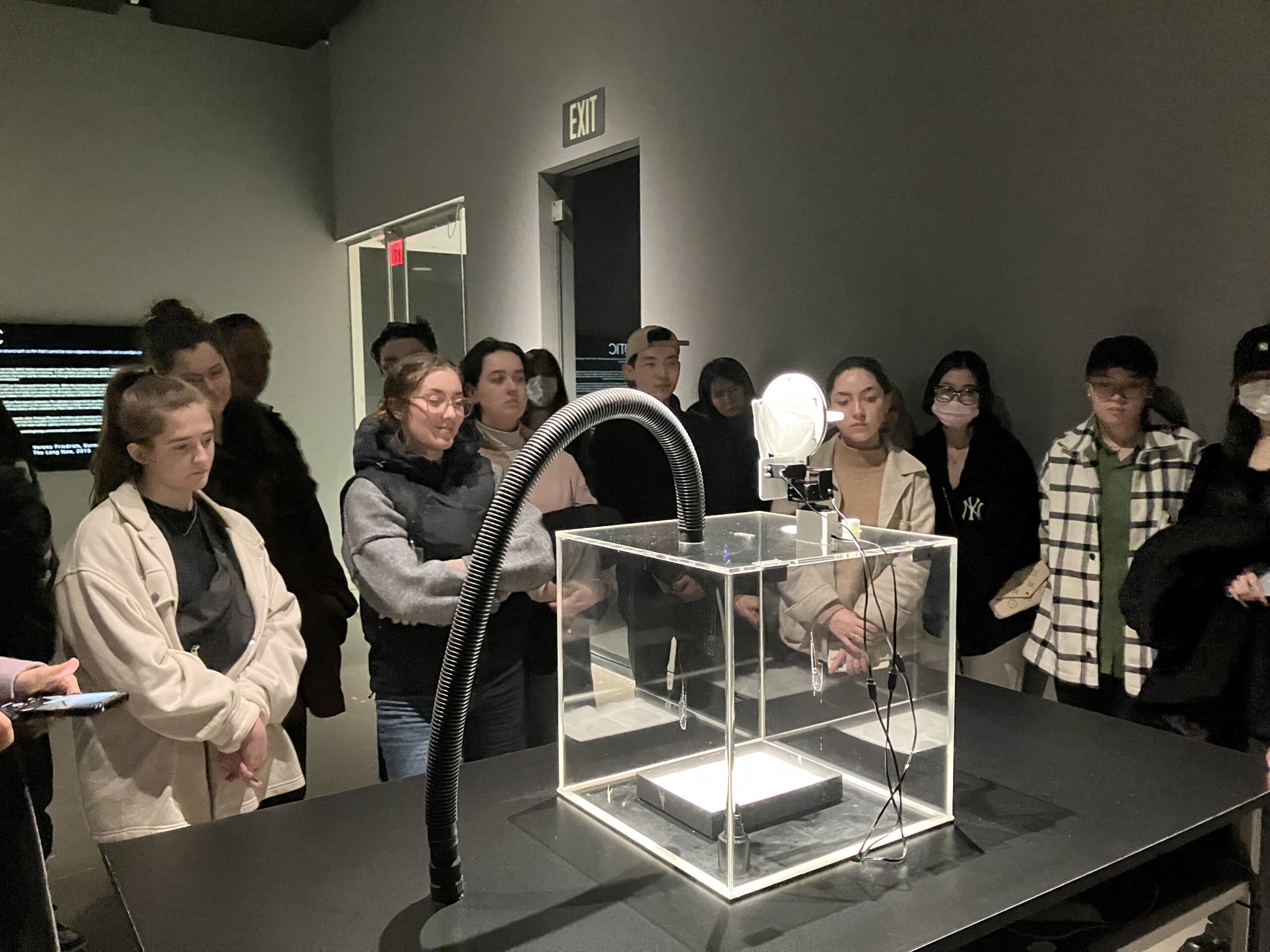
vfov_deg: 49.7
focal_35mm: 28
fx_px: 1027
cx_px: 635
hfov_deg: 63.4
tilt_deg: -5.2
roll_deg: +0.9
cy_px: 476
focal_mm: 3.99
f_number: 1.8
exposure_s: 1/15
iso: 1600
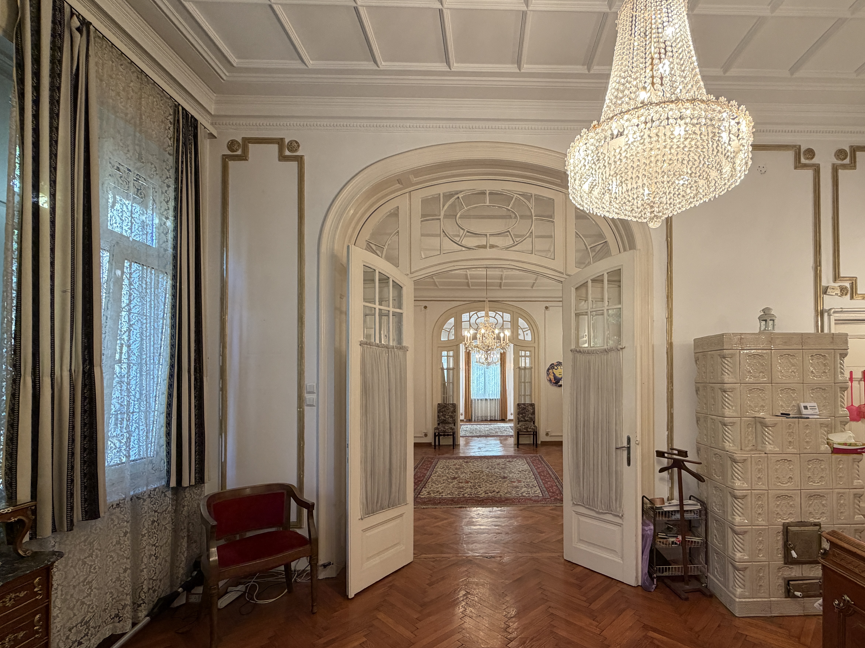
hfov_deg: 90.2
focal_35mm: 17
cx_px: 506
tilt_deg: +1.5
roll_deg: +0.9
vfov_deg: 74.3
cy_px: 372
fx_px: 425
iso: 200
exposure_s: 1/50
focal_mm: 2.22
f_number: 2.2
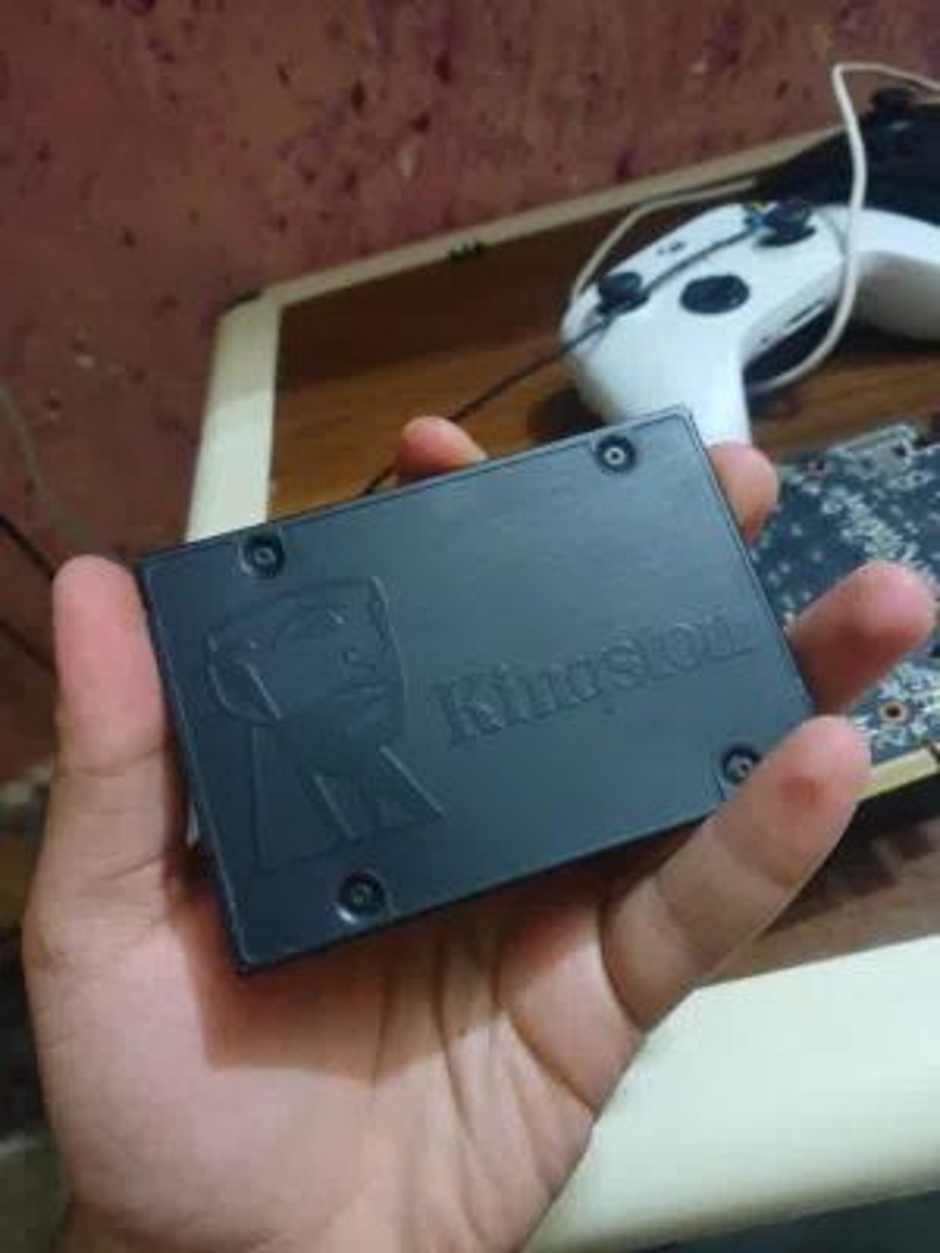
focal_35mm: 27
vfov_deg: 65.3
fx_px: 978
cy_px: 626
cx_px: 470
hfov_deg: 51.4
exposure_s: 1/25
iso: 320
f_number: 1.8
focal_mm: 4
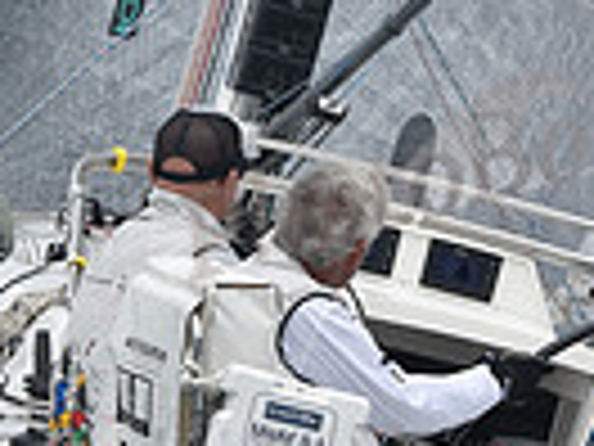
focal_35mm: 572
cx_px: -50
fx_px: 9815
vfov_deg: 2.6
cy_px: 462
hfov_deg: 3.5
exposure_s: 1/800
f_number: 10
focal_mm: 135
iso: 250
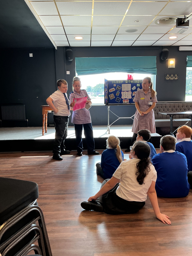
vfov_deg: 61.7
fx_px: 214
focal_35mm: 29
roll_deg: +1.1
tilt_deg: -8.1
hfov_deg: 48.2
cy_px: 128
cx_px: 96
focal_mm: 3
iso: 64
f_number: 1.8
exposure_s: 1/100
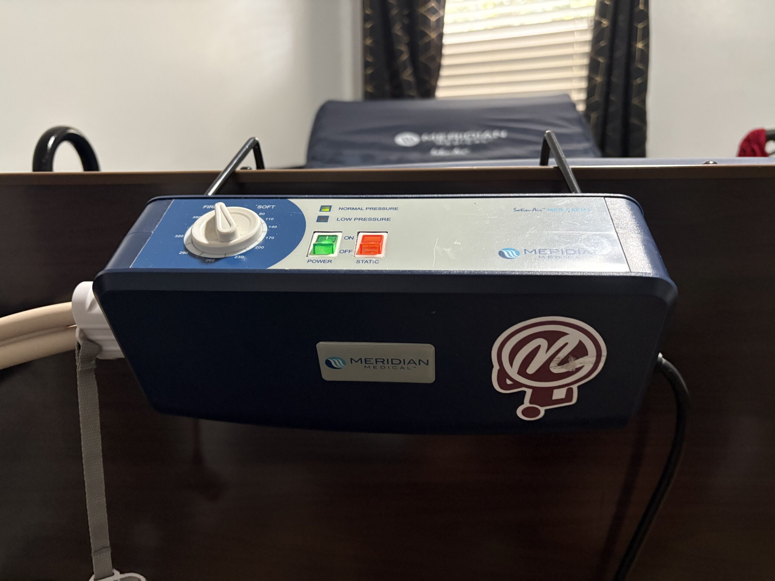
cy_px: 290
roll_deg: +0.3
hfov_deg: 67.3
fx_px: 582
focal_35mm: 26
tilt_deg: -11.2
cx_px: 388
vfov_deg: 53.1
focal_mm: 5.96
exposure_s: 1/40
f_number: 1.6
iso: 640
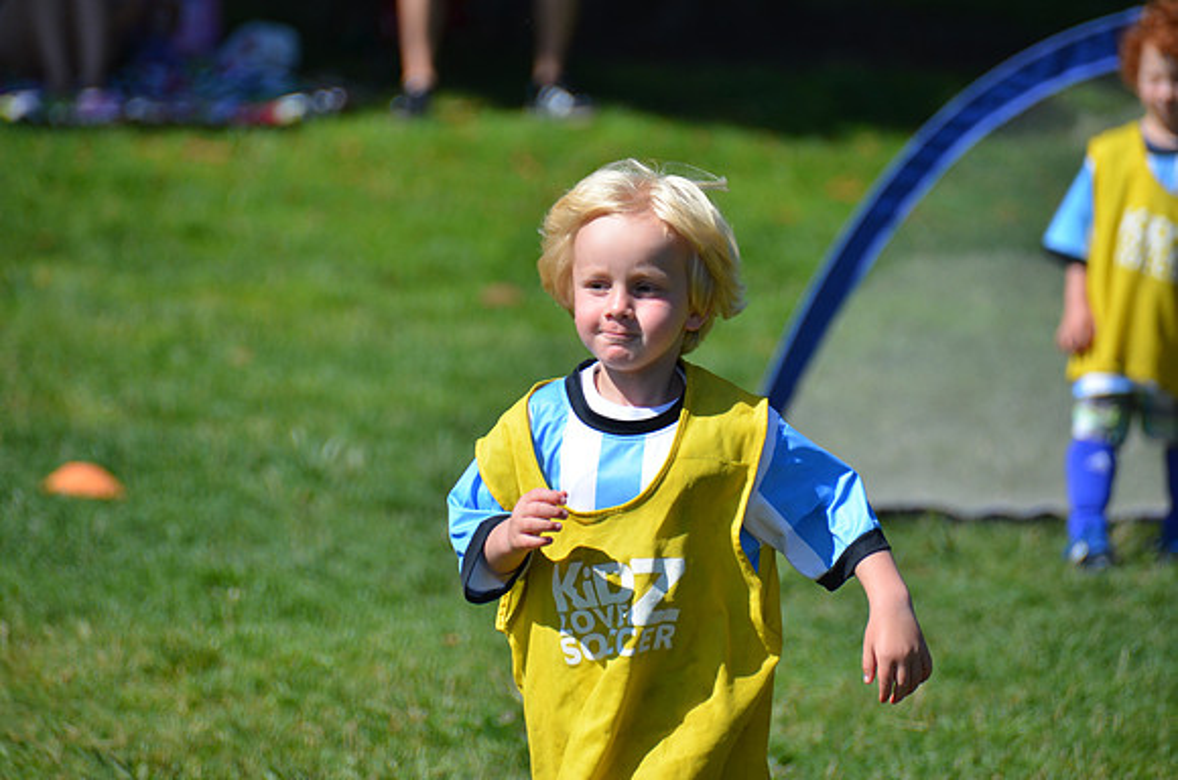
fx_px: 14693
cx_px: 589
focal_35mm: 450
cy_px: 390
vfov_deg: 3.0
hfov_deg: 4.6
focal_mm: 300
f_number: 6.3
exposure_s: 1/1600
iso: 400
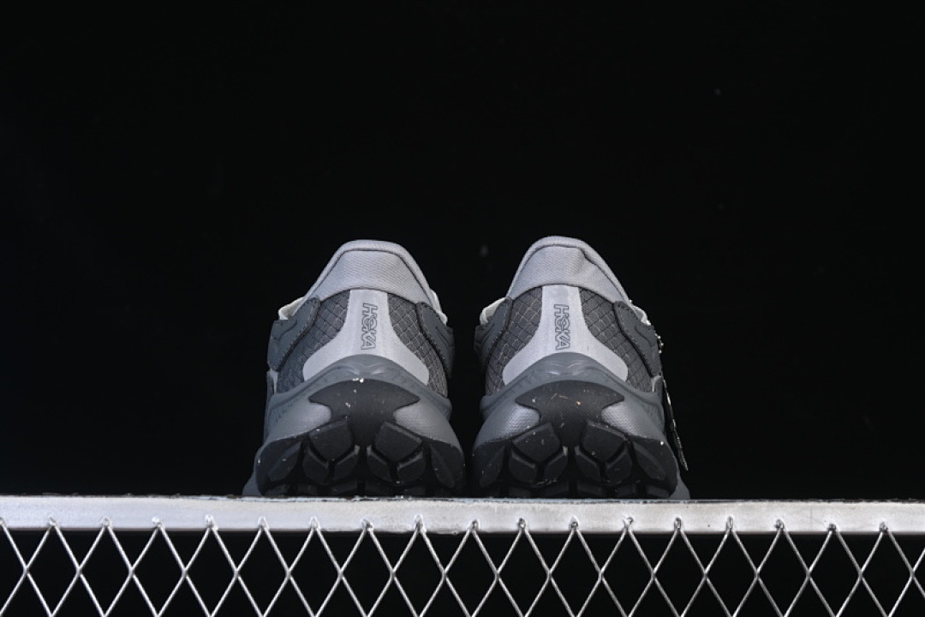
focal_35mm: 75
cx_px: 462
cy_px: 308
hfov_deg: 27.0
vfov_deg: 18.2
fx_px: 1927
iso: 160
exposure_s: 1/60
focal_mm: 50
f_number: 6.3
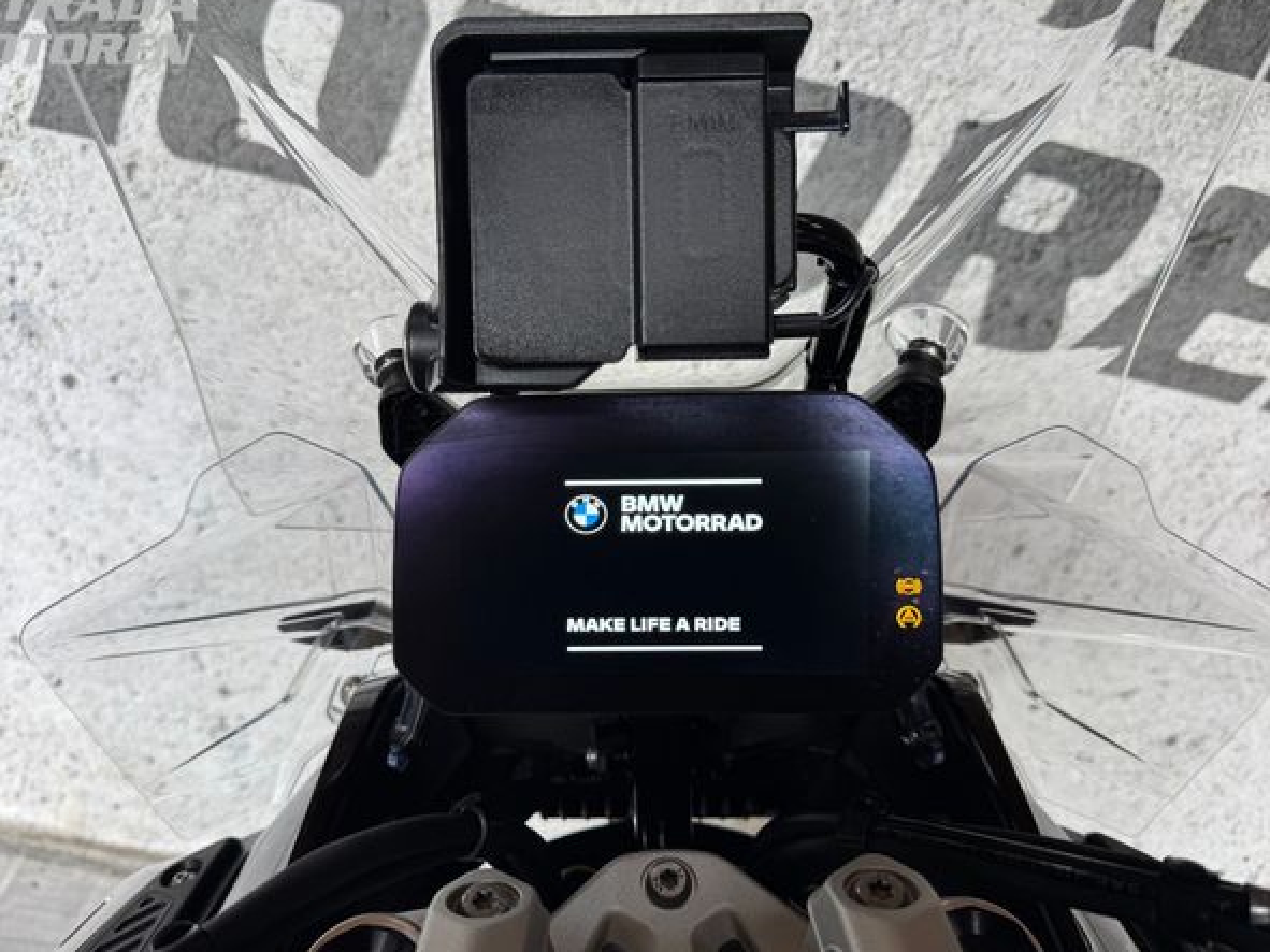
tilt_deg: -27.8
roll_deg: -13.2
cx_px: 619
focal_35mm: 26
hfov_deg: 67.3
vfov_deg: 53.0
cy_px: 488
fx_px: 954
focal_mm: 6.76
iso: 64
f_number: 1.78
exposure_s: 1/132
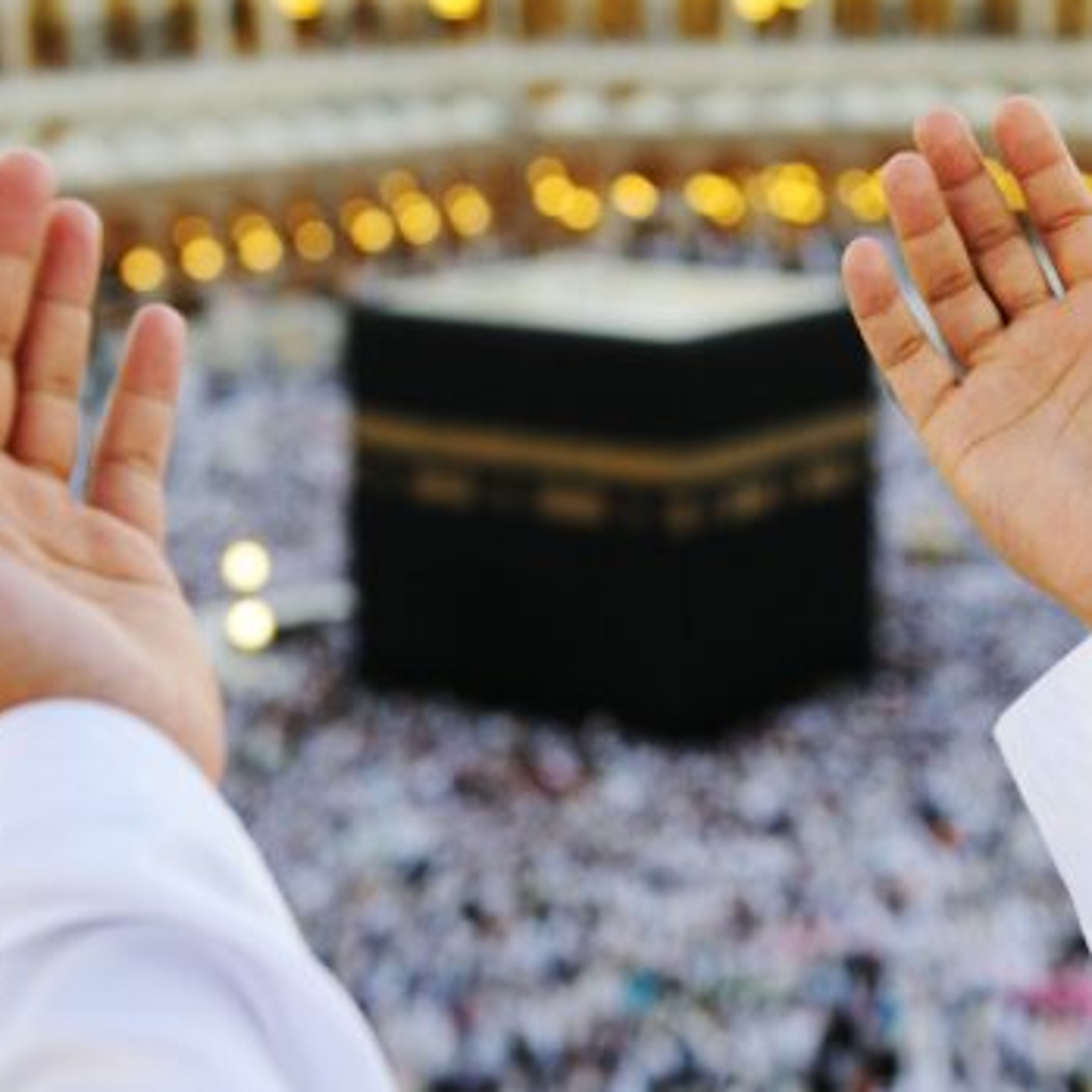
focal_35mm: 84
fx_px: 2998
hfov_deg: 20.5
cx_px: 829
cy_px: 465
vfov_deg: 20.6
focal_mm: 45
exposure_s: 1/80
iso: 400
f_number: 3.5
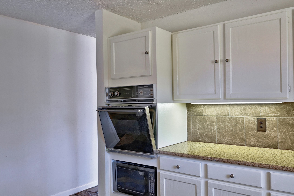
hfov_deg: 62.0
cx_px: 147
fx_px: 245
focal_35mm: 30
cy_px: 98
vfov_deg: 43.5
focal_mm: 30
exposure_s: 1/8
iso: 400
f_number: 8
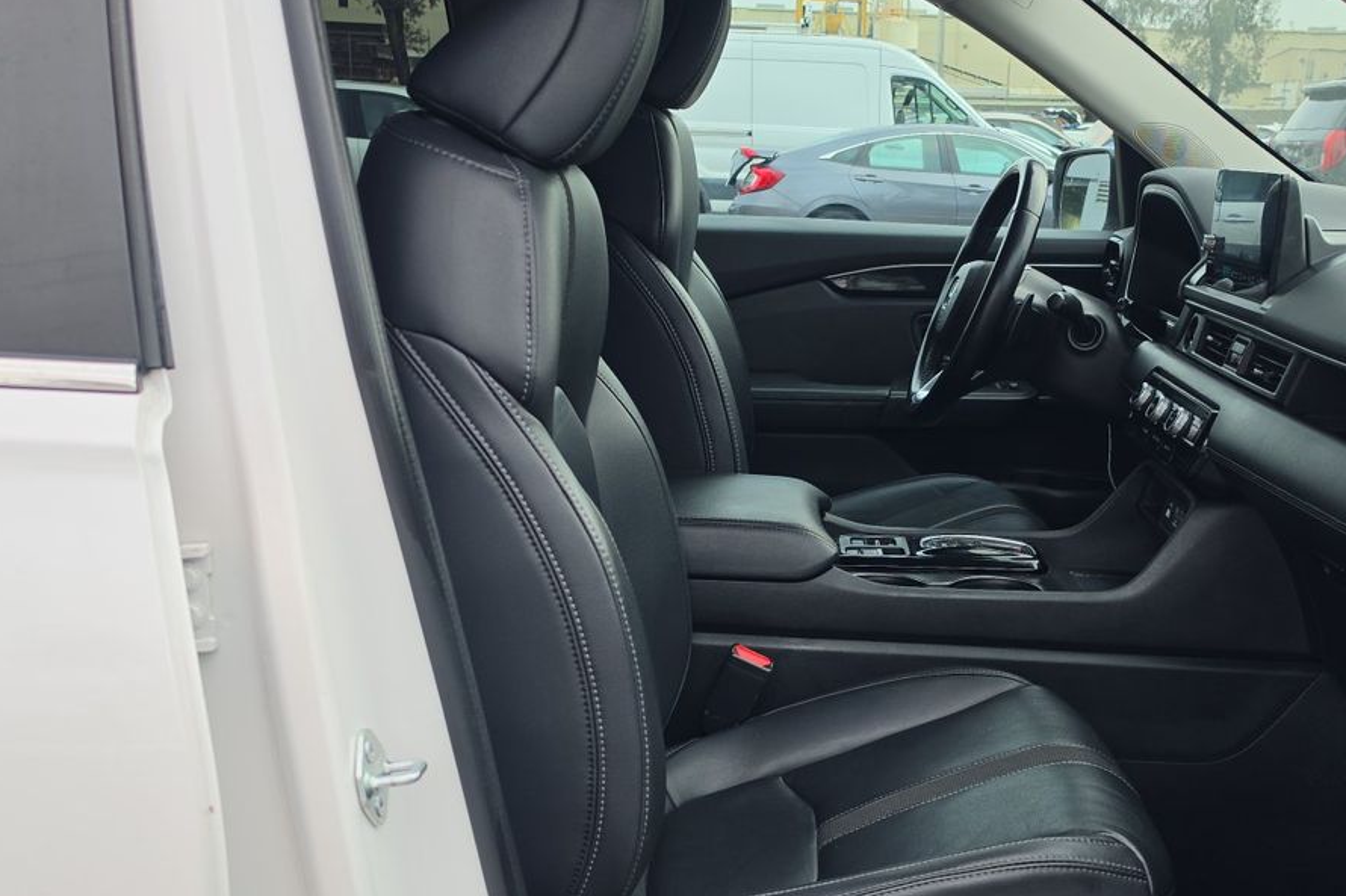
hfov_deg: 45.0
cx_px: 862
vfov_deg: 31.1
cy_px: 535
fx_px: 1607
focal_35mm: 43
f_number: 1.4
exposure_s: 1/147
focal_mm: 6.5
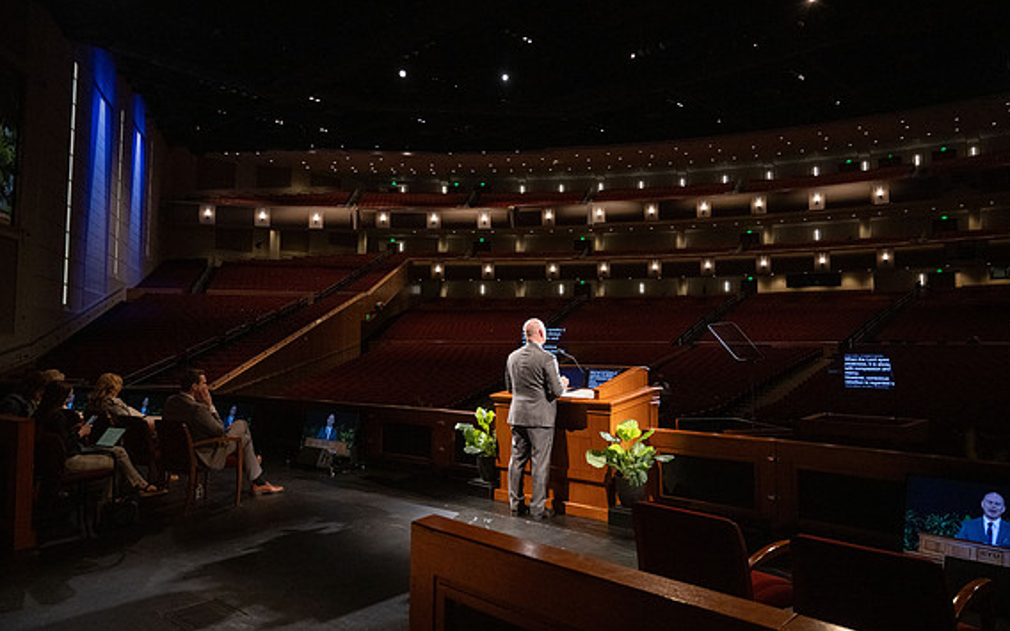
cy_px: 296
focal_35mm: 25
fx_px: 688
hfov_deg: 72.5
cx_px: 514
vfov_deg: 49.2
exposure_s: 1/160
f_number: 4
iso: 1600
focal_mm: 24
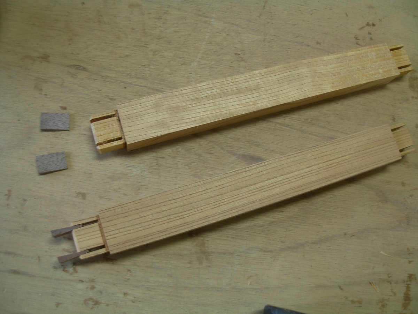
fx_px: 459
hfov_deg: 49.0
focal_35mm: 38
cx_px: 209
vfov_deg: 37.7
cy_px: 157
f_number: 2.9
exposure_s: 1/8.7
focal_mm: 6.3
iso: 79
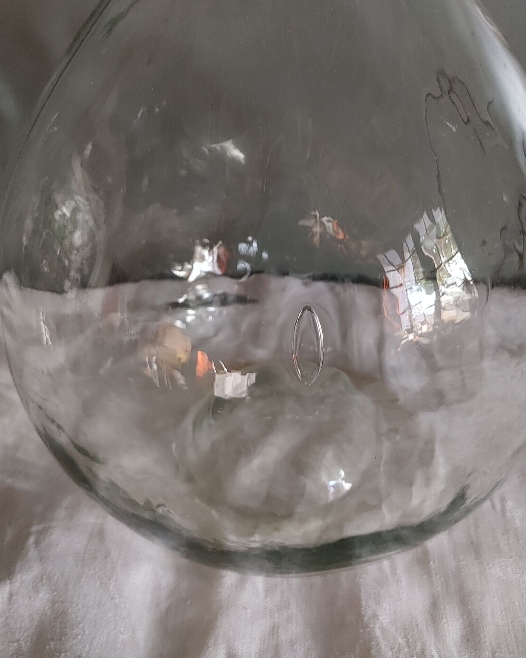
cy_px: 328
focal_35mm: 34
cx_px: 293
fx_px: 662
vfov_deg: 52.8
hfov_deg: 43.3
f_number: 1.8
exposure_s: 1/40
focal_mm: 4.81
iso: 650
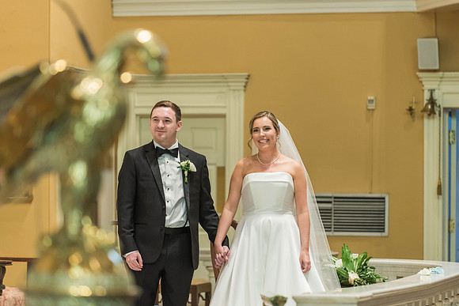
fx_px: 2108
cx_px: 230
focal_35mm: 165
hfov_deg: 12.4
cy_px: 150
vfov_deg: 8.3
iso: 1600
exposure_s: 1/125
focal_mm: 150
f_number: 3.2
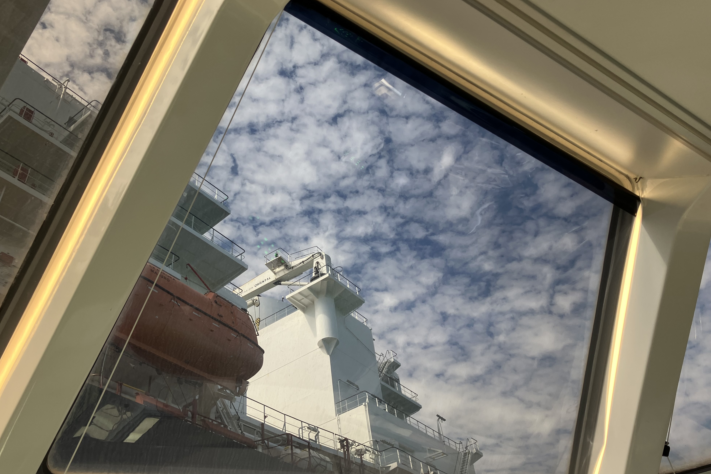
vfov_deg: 43.6
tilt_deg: +40.3
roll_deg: +8.5
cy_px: 254
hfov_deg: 61.9
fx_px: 592
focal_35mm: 30
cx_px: 357
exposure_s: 1/121
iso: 40
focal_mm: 3.99
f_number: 1.8
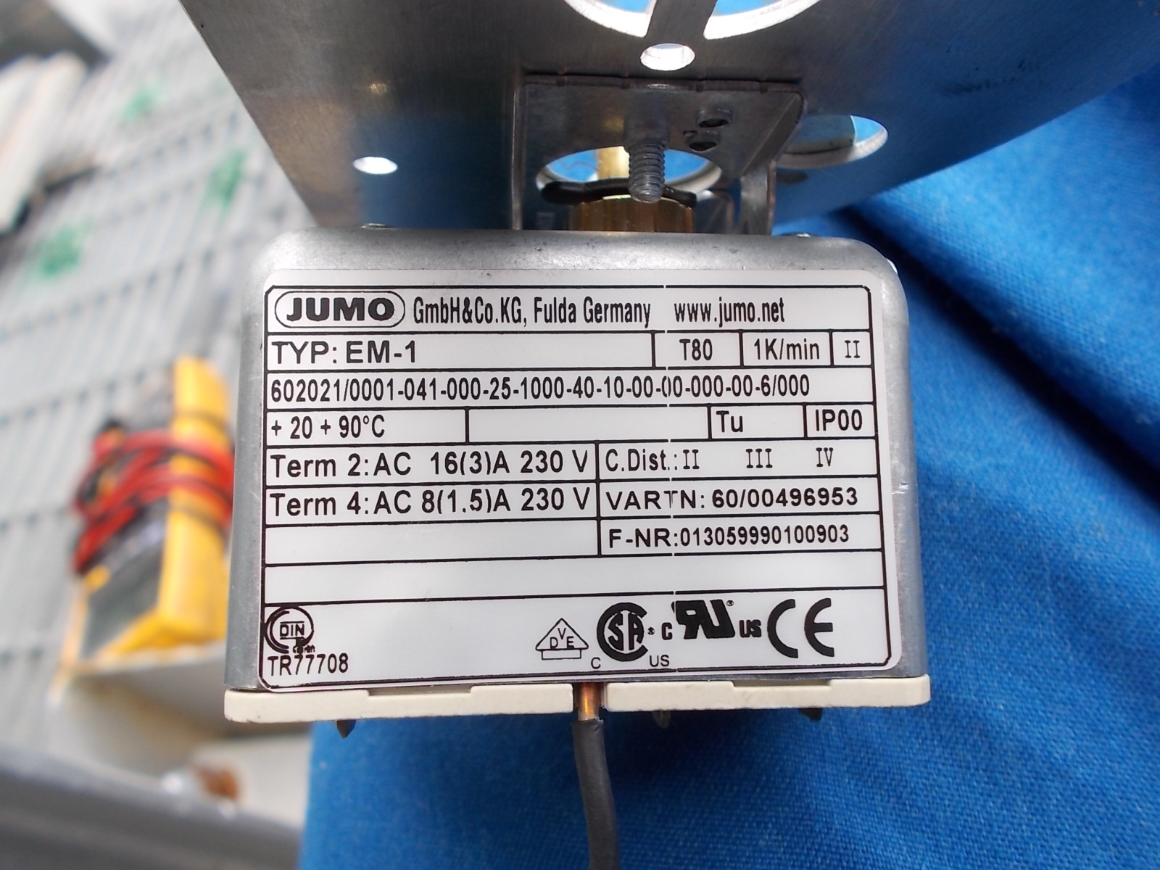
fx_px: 1005
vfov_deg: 46.8
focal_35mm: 30
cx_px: 580
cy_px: 435
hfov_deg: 60.0
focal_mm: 5.3
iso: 80
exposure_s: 1/80
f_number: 3.4
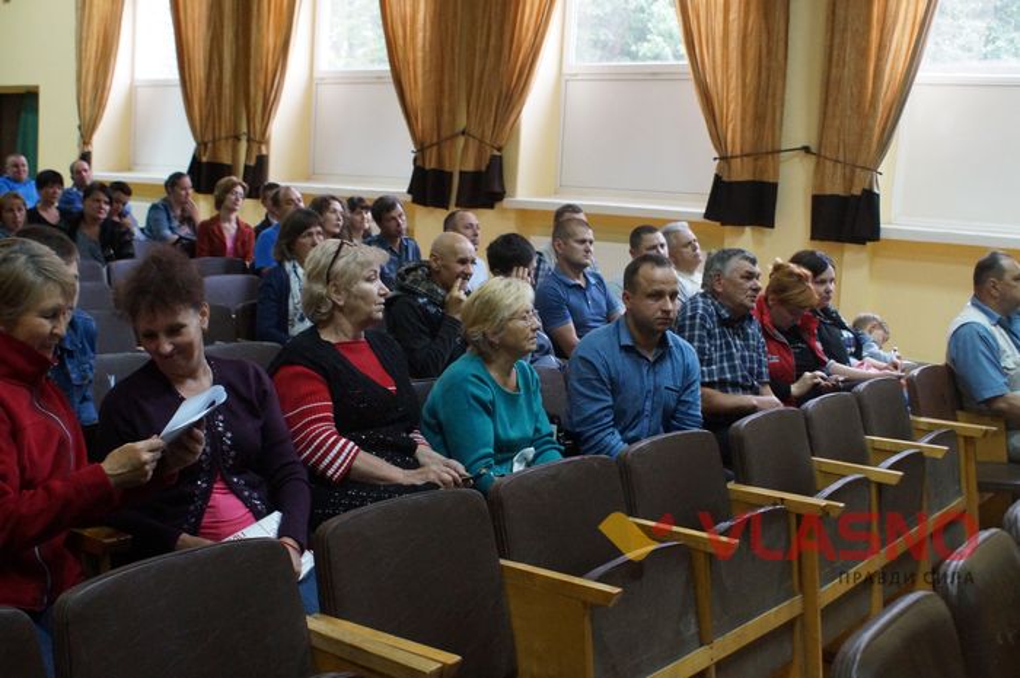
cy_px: 339
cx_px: 510
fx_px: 1189
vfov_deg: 31.8
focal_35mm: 42
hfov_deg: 46.4
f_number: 4.5
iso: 3200
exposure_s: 1/80
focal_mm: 28
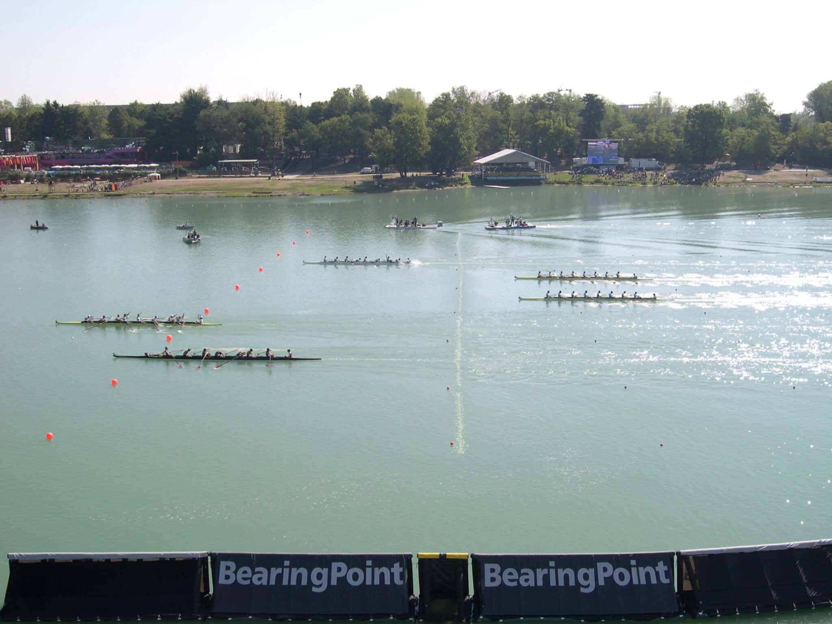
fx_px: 913
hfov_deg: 49.0
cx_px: 416
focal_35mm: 38
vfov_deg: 37.7
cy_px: 312
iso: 100
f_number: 7.6
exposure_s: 1/156
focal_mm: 8
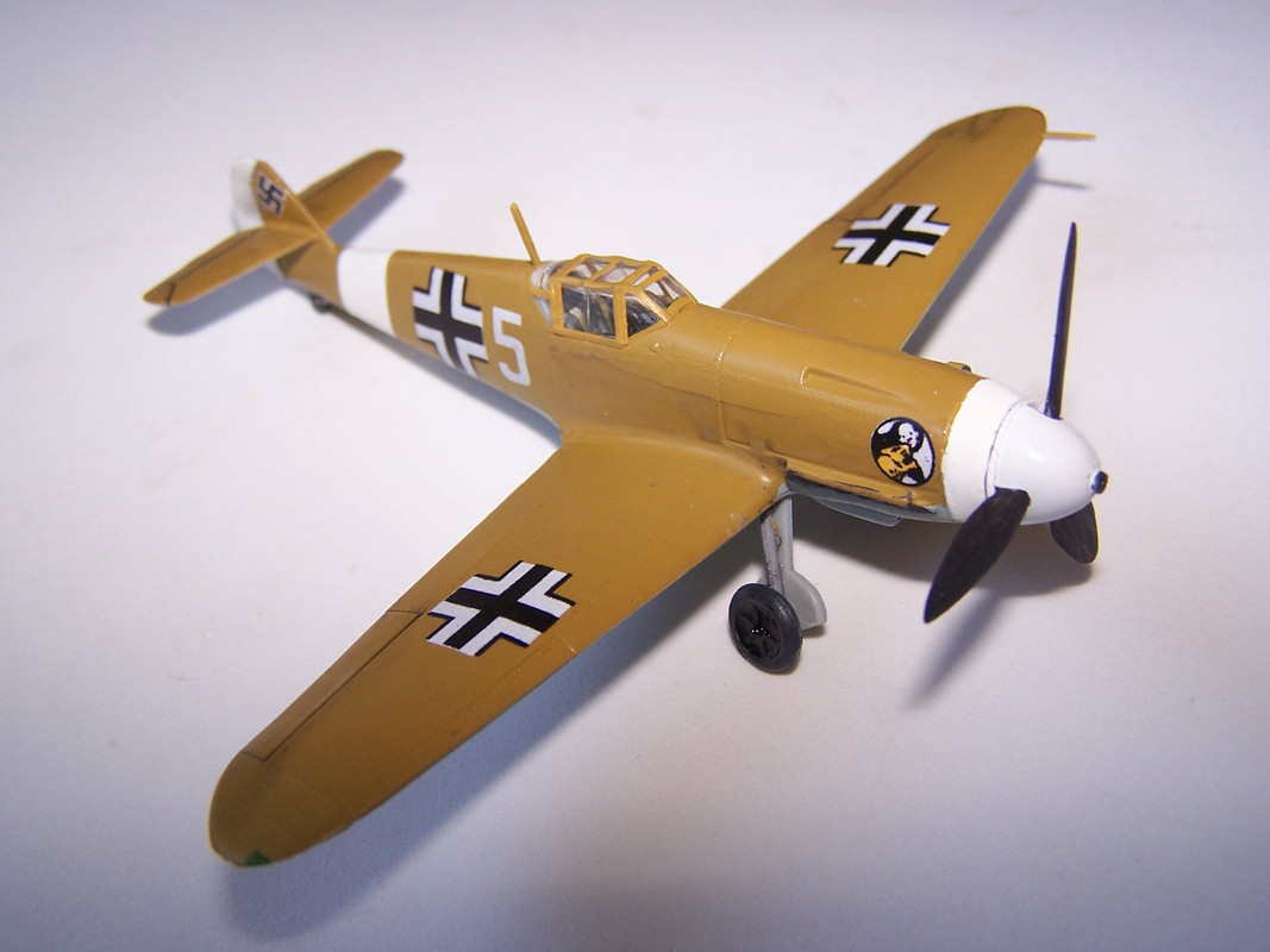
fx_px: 1394
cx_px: 635
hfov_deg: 49.0
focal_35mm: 38
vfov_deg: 37.7
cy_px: 476
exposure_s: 1/60
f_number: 2.8
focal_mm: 6.3
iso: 80
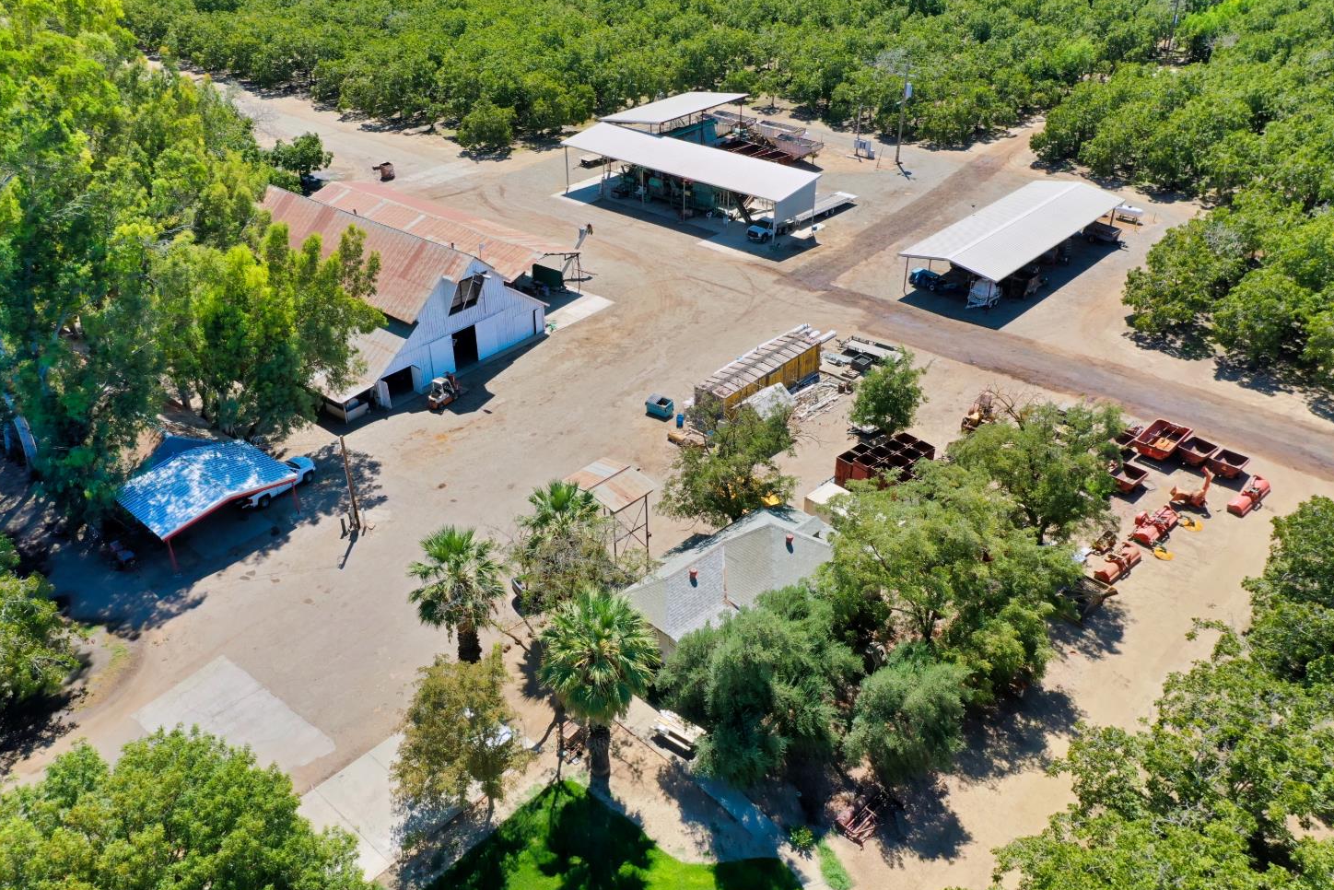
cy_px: 446
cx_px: 652
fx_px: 1075
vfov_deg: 45.0
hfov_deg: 63.6
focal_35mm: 29
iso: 100
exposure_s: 1/320
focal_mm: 10.26
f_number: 5
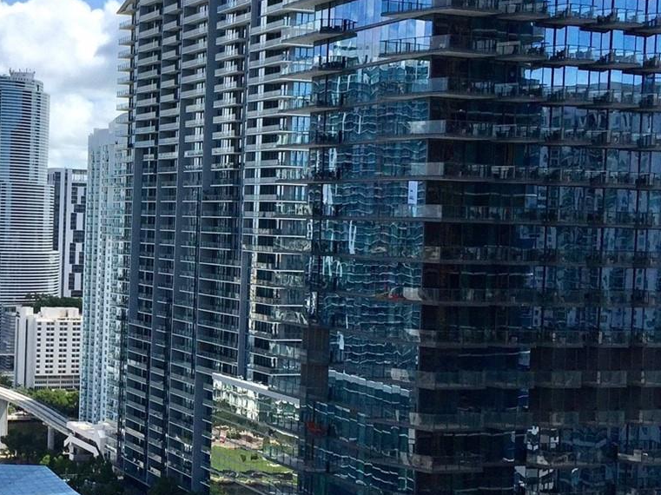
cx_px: 36
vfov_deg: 24.0
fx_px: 1164
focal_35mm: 61
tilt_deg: -1.6
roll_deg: -3.7
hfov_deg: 30.0
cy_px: 262
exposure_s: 1/2475
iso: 32
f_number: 2.2
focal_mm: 4.15
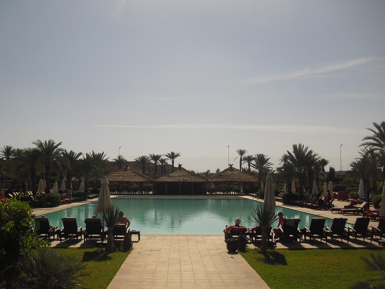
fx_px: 456
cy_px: 161
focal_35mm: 41
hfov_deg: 45.7
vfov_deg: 35.1
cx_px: 168
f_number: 7.8
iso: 64
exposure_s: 1/400
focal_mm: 6.3
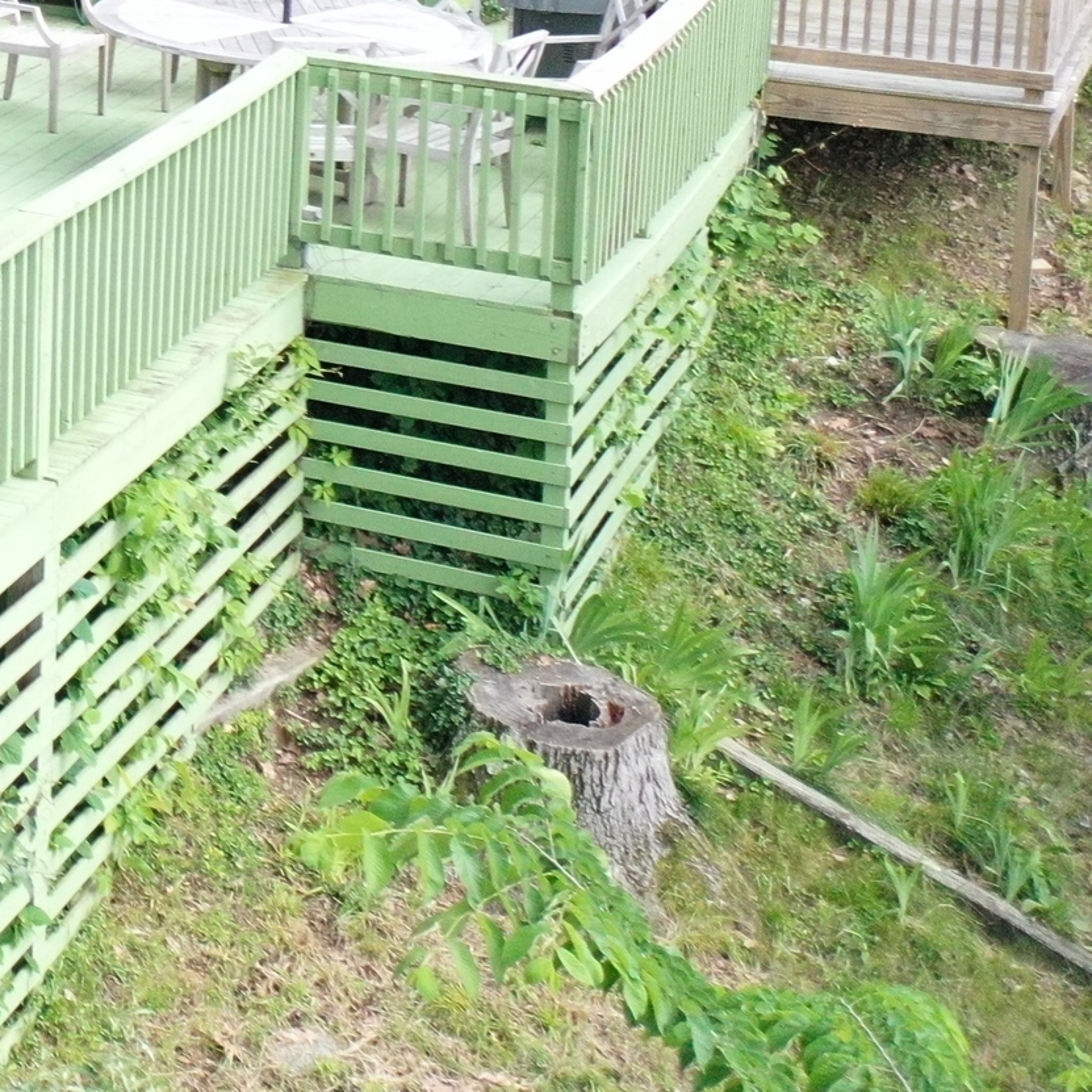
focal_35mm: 88
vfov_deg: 18.6
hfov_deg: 17.0
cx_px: -741
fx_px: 3141
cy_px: -238
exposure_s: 1/2000
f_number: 2.8
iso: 800
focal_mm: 10.26
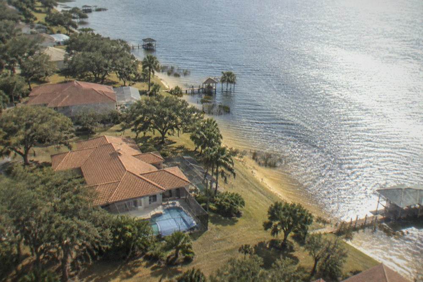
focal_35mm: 28
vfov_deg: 46.4
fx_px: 329
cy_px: 141
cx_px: 212
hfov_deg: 65.5
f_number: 11
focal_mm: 28
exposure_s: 1/80
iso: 200
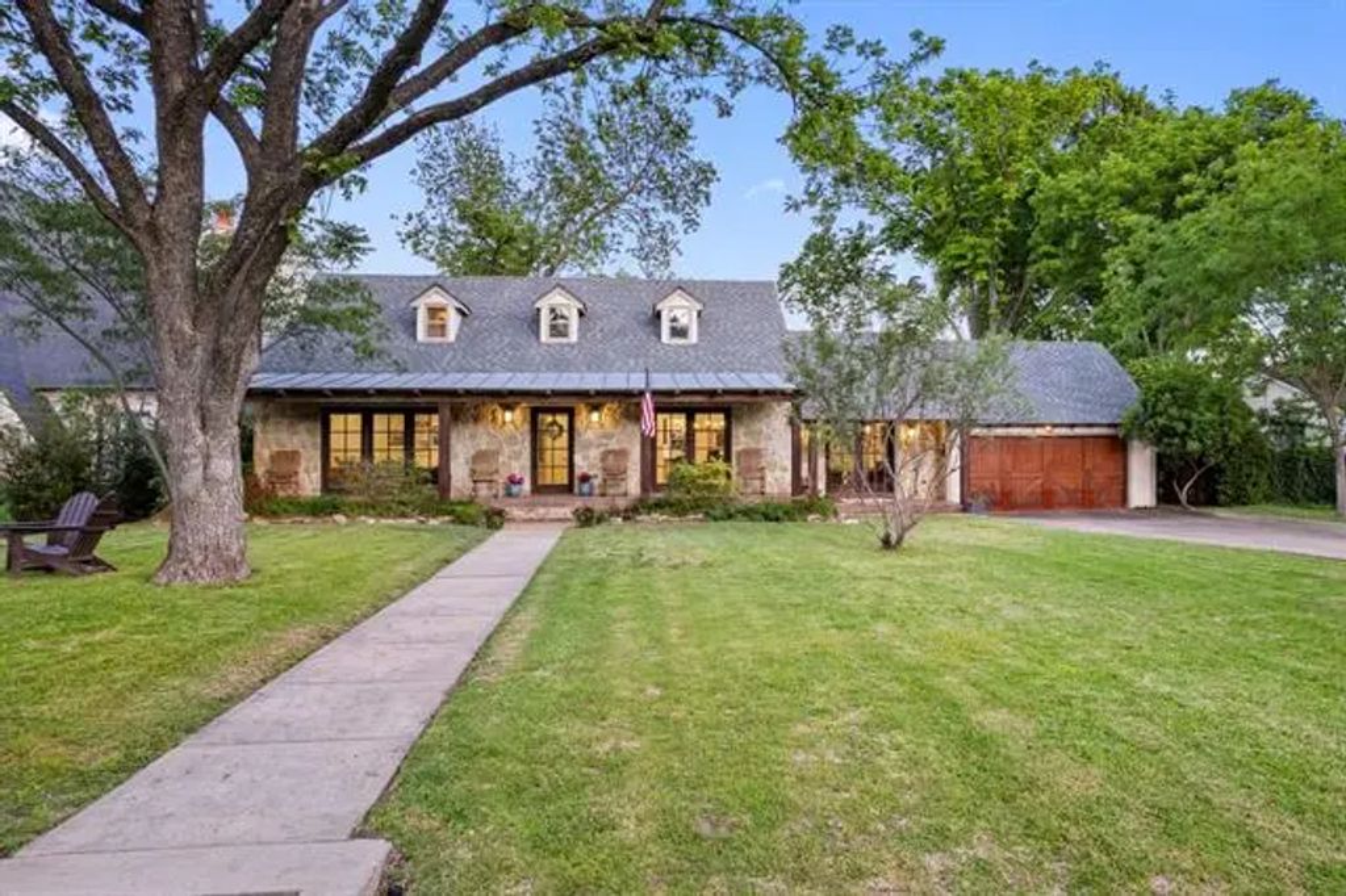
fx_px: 822
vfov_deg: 57.2
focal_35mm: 22
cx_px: 673
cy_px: 448
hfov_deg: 78.6
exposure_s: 1/15
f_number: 2.8
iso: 110
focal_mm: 8.38
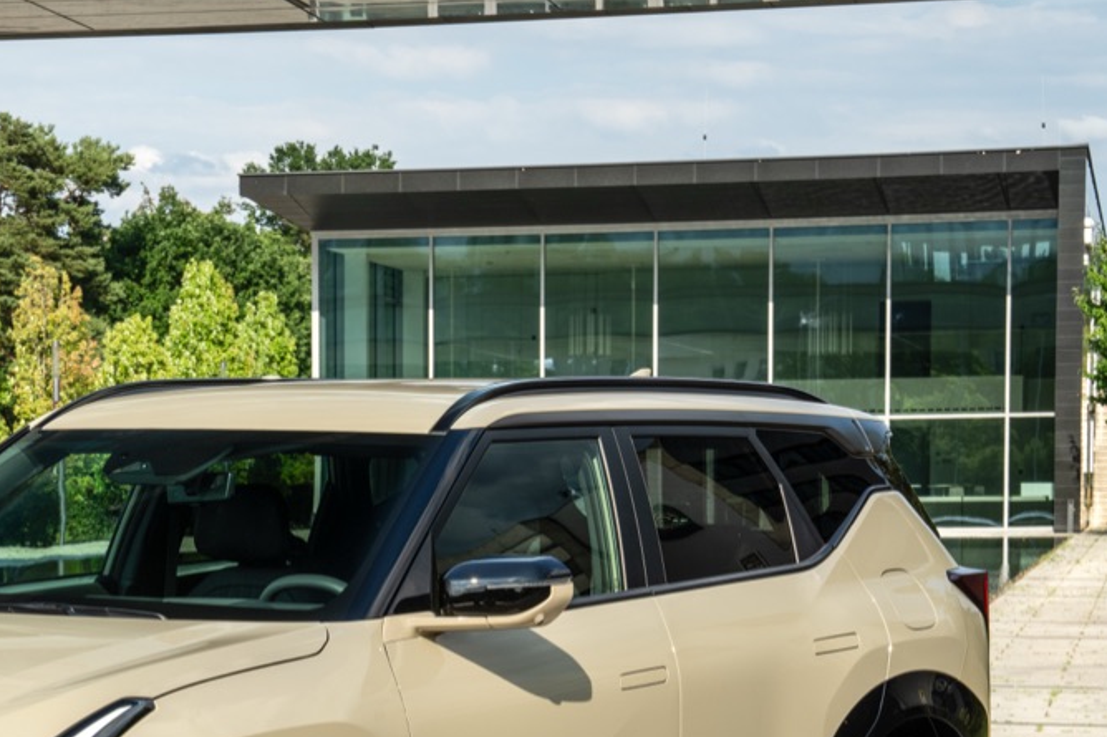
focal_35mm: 132
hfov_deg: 15.4
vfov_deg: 10.3
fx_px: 4058
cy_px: 670
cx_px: 169
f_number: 11
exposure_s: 1/50
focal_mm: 63
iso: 100
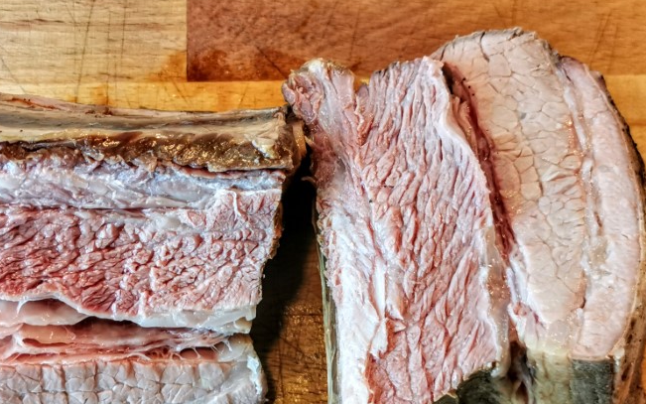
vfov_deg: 23.0
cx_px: 272
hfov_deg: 36.2
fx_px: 986
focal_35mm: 56
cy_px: 273
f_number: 1.6
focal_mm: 5.56
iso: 160
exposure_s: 1/100
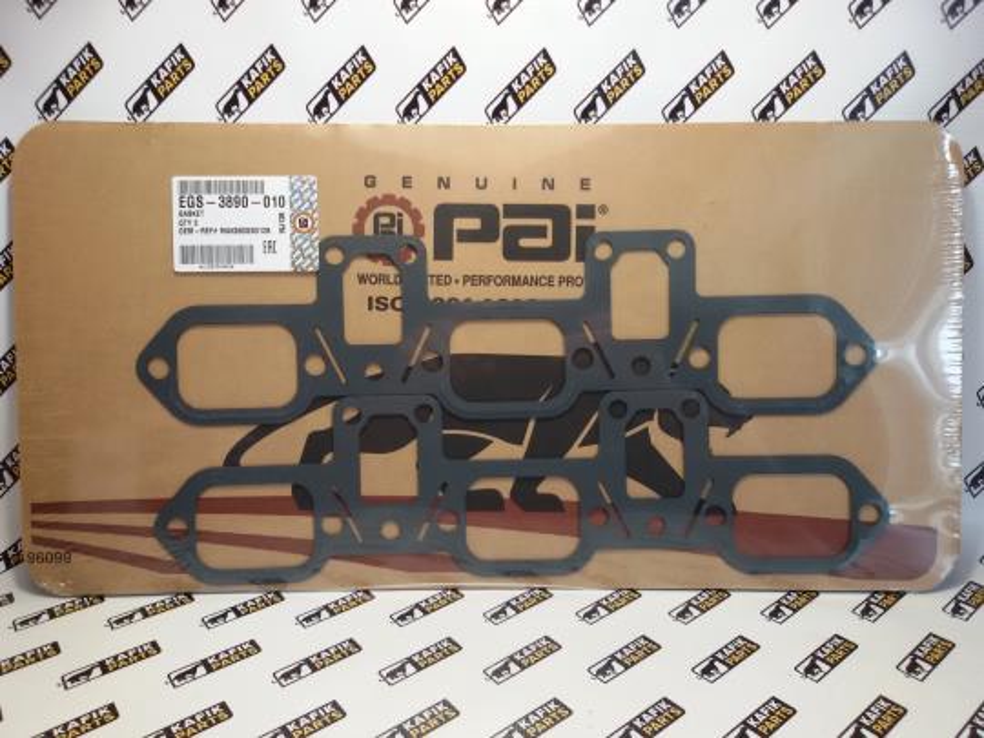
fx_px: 881
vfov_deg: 45.4
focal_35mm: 31
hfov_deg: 58.4
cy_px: 369
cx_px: 492
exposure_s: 1/33
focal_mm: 2.93
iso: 64
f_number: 2.4
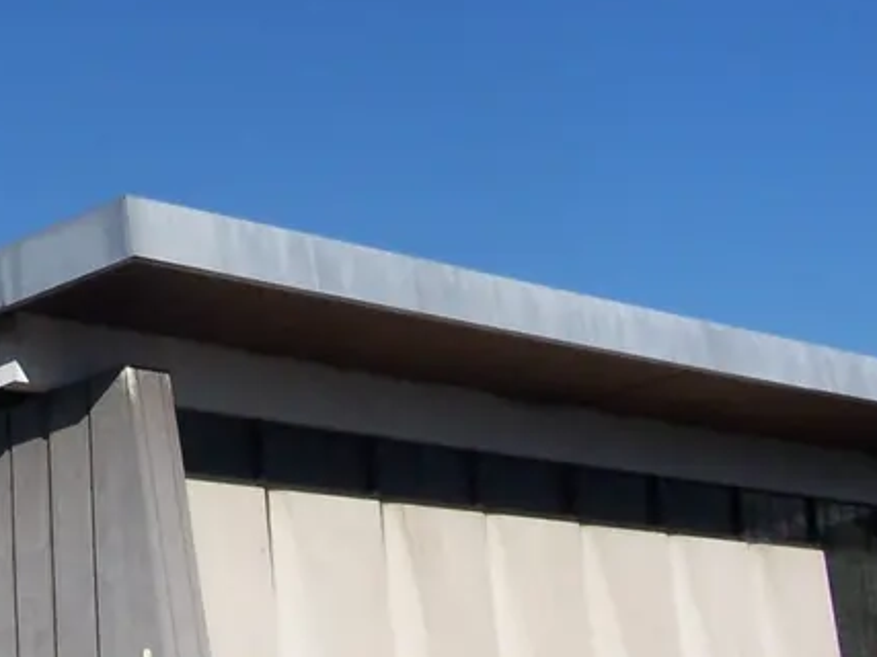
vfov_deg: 12.9
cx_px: -29
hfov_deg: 16.8
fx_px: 2887
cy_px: 142
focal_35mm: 114
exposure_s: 1/750
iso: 80
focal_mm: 6.3
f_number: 5.6
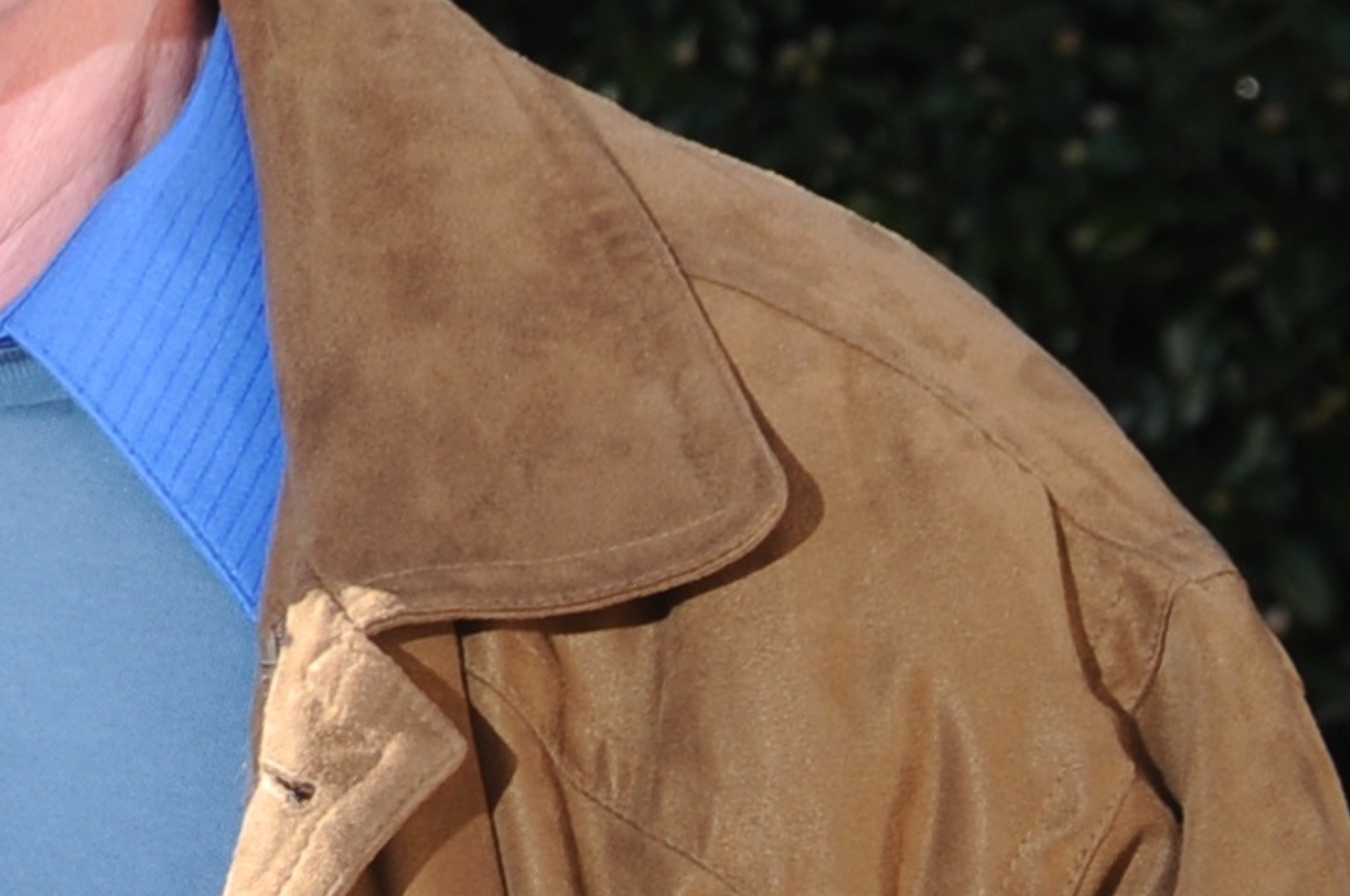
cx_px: -1969
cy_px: -216
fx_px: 7716
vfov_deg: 6.6
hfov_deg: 9.0
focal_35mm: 206
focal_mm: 23
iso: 100
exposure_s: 1/250
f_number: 4
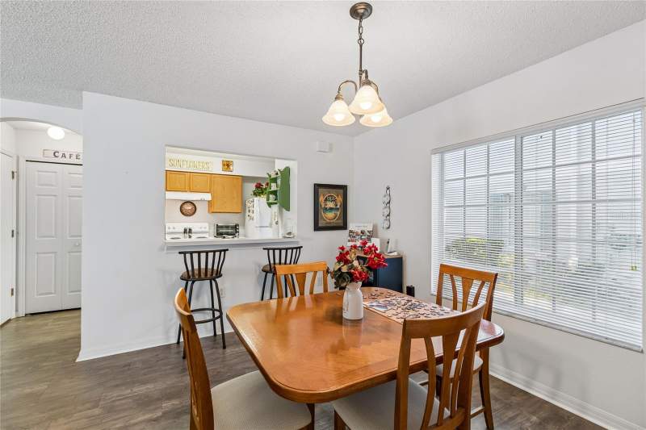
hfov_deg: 100.4
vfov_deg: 77.3
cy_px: 215
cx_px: 323
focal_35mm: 15
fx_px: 269
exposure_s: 1/3.33
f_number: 7.1
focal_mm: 10
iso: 100
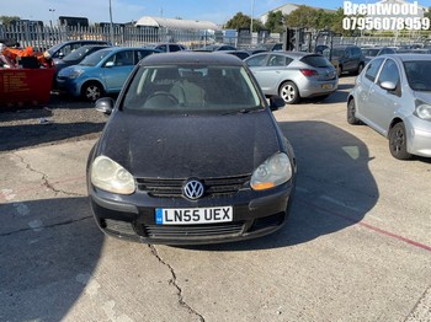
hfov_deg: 67.3
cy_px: 161
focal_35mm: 26
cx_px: 216
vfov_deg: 53.0
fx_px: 324
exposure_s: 1/1667
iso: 32
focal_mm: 4.2
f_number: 1.6
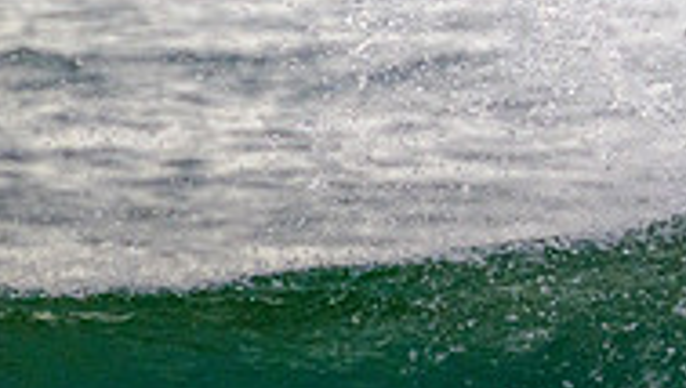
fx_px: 46748
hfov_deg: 0.8
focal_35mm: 2566
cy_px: -49
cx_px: 1045
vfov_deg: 0.5
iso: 1800
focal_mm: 800
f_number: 11
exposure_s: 1/2000
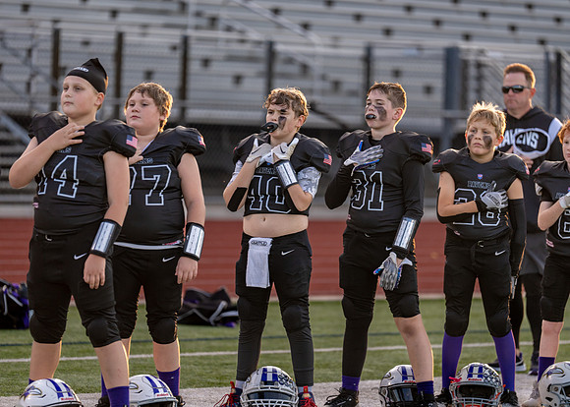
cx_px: 285
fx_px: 3290
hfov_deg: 9.9
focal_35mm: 203
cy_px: 204
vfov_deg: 7.1
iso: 200
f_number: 2.8
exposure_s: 1/640
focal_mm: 194
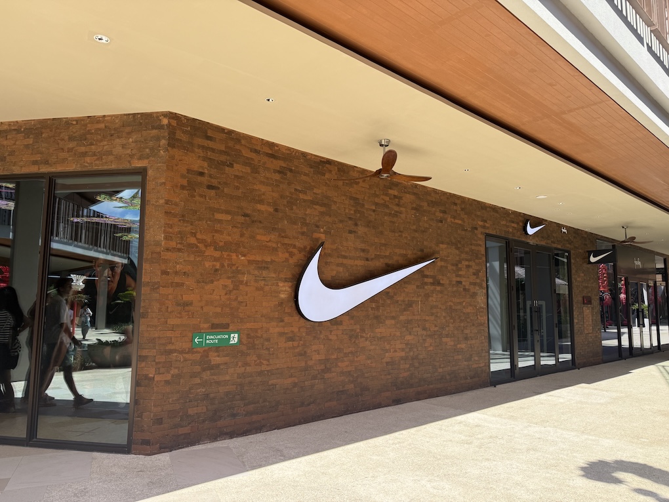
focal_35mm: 24
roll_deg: -1.1
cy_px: 251
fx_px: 464
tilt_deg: +6.9
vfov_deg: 56.8
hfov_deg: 71.6
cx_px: 334
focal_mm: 6.76
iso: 100
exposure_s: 1/2110
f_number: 1.78
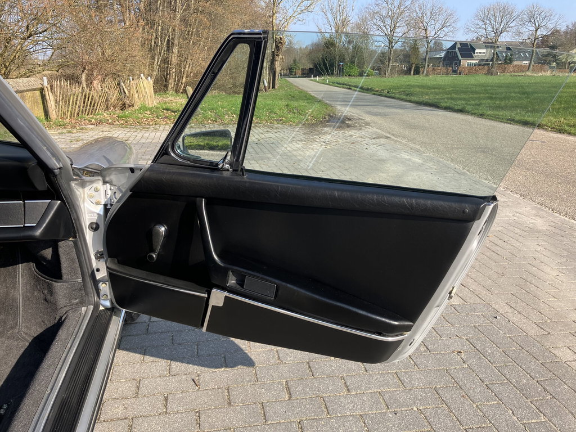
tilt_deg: -15.8
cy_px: 216
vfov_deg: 49.7
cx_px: 288
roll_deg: +0.2
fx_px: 466
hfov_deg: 63.4
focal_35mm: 28
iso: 32
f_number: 1.8
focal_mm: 3.99
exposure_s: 1/648
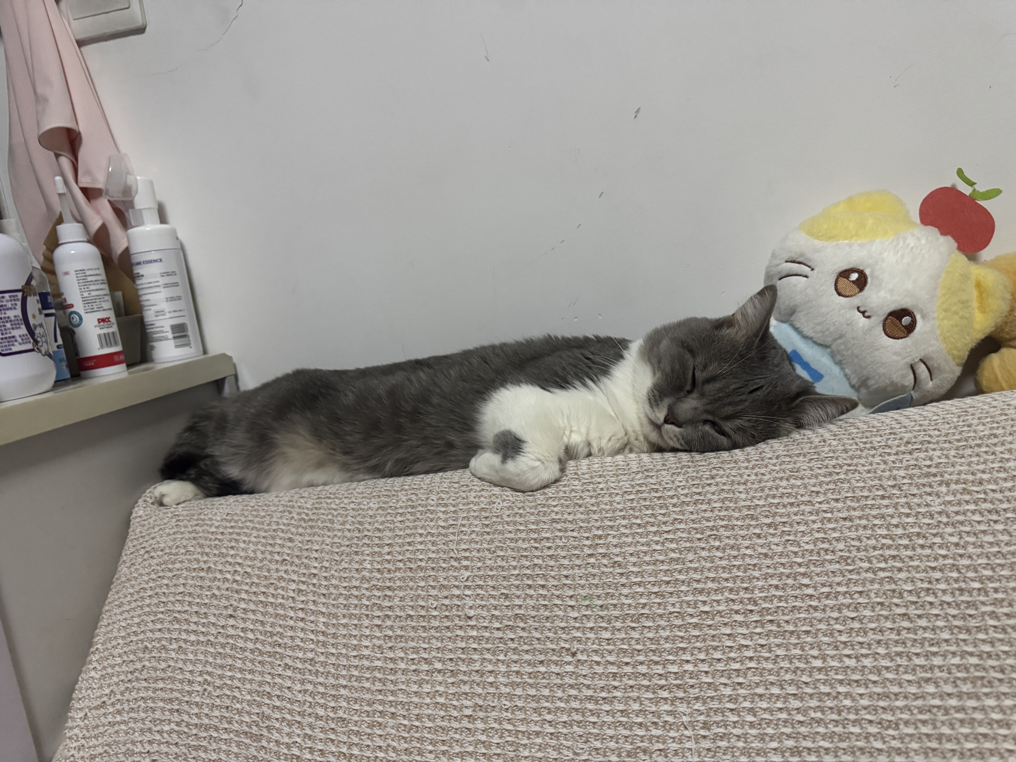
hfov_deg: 71.6
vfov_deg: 56.8
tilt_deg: -8.8
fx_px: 704
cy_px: 381
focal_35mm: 24
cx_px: 508
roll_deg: +8.7
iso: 800
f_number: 1.78
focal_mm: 6.76
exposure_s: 1/50
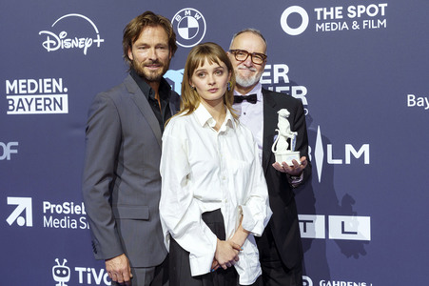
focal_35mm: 53
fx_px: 631
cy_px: 143
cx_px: 214
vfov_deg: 25.5
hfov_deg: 37.5
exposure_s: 1/200
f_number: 4.5
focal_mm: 53
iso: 1250
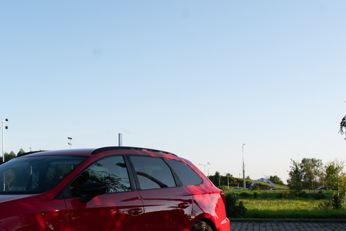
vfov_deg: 19.7
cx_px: 43
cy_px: 164
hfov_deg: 28.3
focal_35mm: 69
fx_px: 664
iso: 160
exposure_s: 1/320
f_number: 6.3
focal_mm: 35
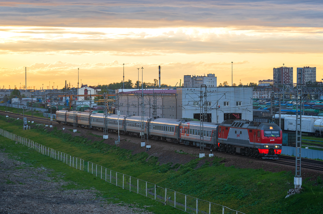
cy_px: 107
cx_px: 162
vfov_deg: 11.2
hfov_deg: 16.8
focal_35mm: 122
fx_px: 1096
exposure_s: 1/200
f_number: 5.6
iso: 640
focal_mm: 122.3
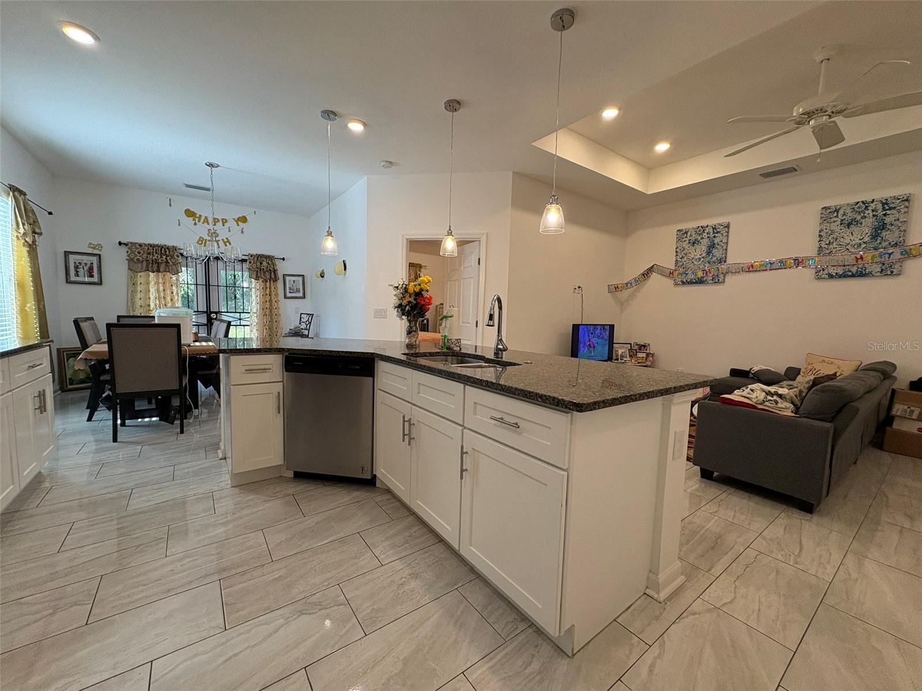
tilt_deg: -4.4
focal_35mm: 14
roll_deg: -1.4
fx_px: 373
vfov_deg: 85.7
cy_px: 346
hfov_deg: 102.1
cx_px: 461
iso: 200
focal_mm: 2.22
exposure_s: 1/120
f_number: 2.2
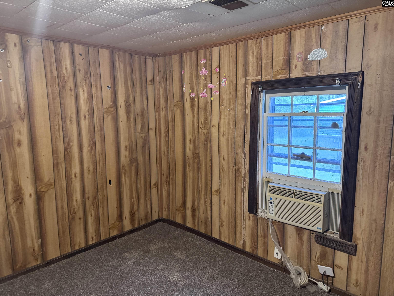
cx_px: 197
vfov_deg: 56.8
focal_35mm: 24
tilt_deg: -6.1
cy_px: 148
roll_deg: +1.0
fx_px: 273
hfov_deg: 71.6
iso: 500
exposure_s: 1/60
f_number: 1.78
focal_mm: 6.76
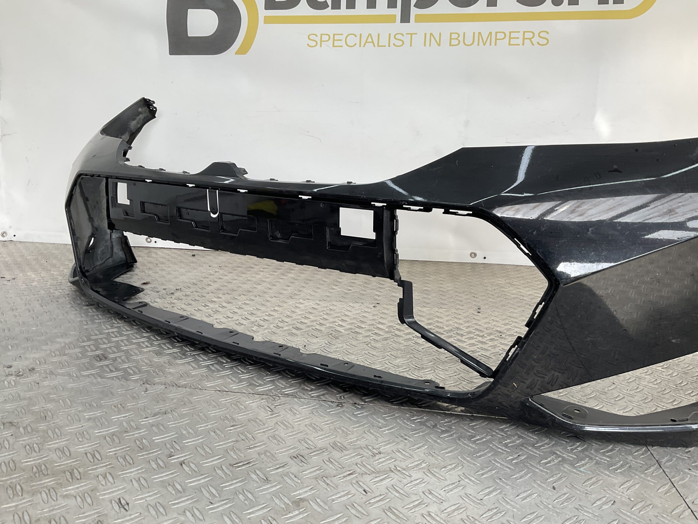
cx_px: 349
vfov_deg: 48.2
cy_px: 262
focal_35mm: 29
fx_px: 585
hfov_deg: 61.7
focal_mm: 3
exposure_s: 1/239
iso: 16
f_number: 1.8
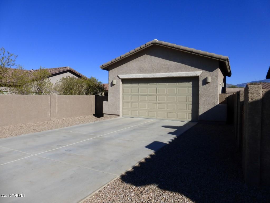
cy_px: 102
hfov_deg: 71.6
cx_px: 135
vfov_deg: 56.8
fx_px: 187
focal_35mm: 24
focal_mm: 4.3
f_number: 4
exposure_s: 1/1300
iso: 100
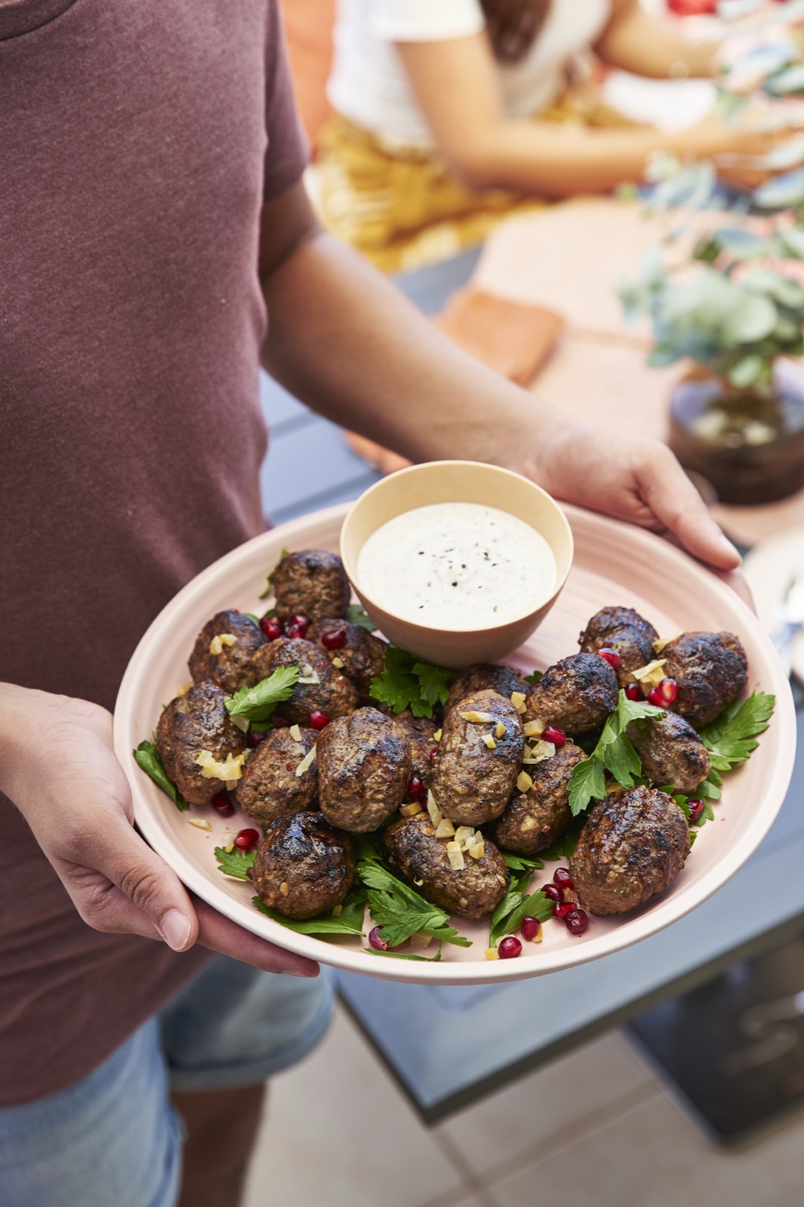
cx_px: 402
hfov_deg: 19.5
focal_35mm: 70
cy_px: 604
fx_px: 2345
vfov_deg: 28.8
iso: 100
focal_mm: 70
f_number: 5
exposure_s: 1/125
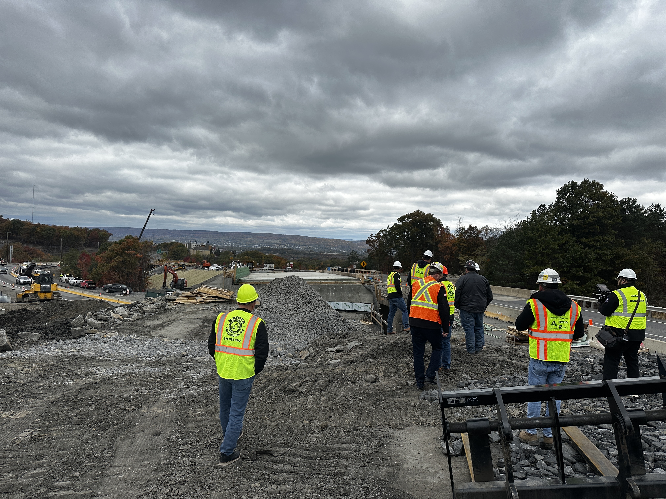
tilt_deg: -0.1
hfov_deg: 71.6
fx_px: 462
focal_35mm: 24
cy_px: 250
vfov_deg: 56.8
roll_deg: -2.3
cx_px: 333
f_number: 1.78
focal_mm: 6.86
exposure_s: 1/2660
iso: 80
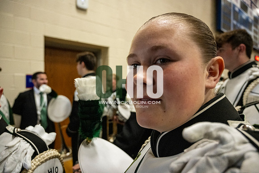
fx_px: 173
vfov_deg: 53.2
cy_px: 86
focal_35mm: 24
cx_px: 130
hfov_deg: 73.7
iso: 8000
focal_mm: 24
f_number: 4
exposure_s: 1/800
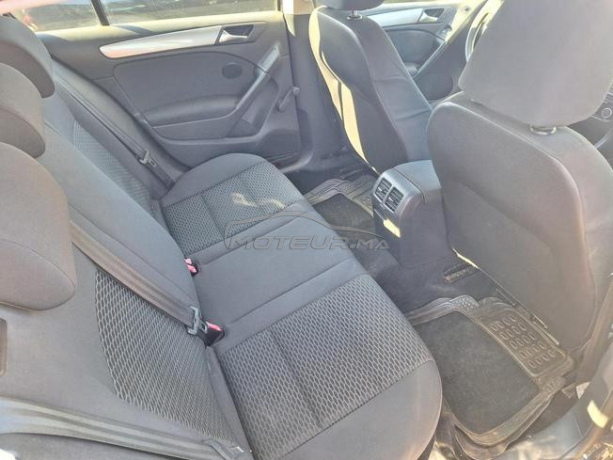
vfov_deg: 58.9
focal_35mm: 23
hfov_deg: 73.9
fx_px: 407
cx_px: 306
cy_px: 230
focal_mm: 5.54
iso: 64
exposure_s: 1/50
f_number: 1.8
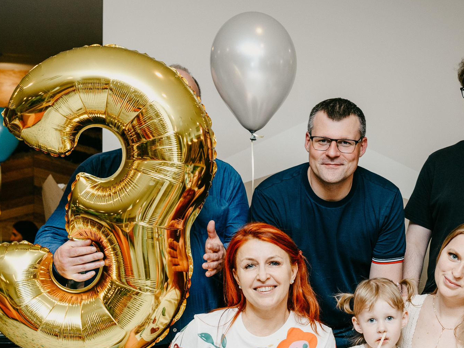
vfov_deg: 25.3
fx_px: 764
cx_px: 353
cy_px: 267
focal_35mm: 57
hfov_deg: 33.1
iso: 125
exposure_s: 1/160
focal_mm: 27
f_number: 3.5
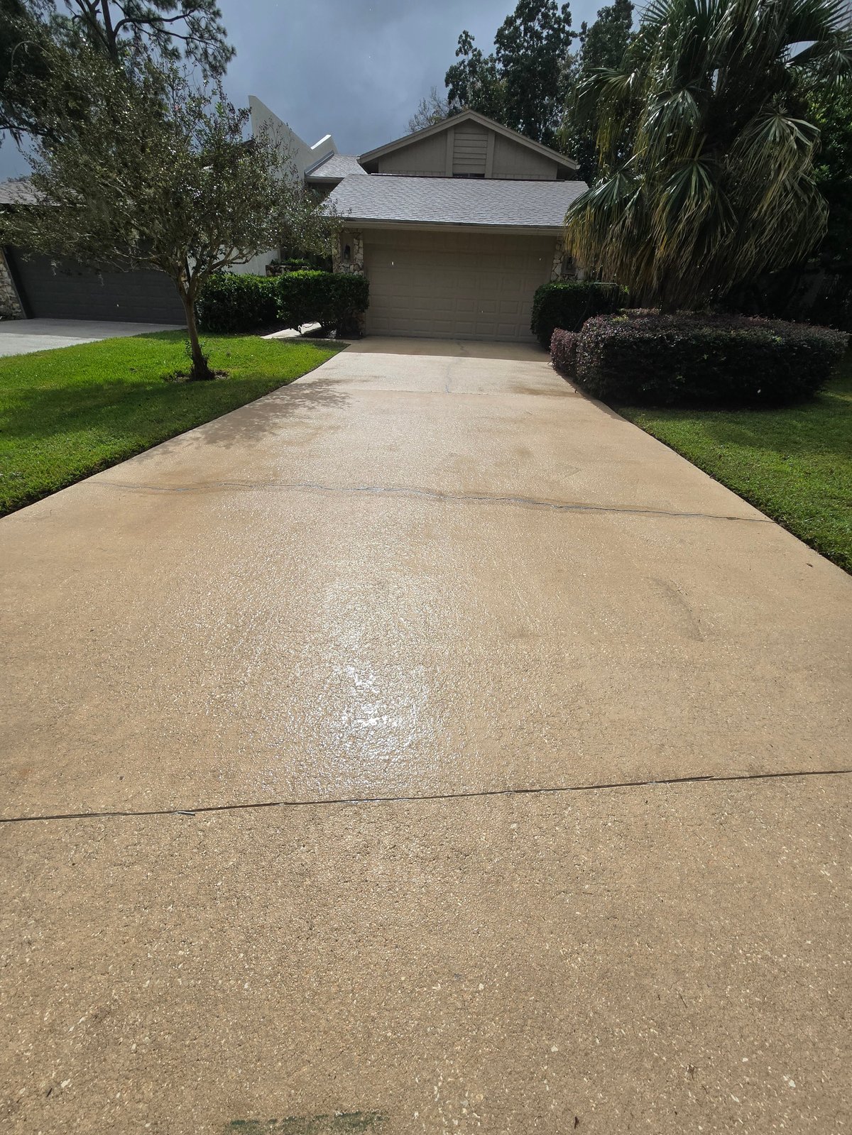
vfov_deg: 106.2
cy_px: 568
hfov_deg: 89.9
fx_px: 426
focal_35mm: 13
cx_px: 426
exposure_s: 1/4087
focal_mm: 2.2
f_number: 2.2
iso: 50
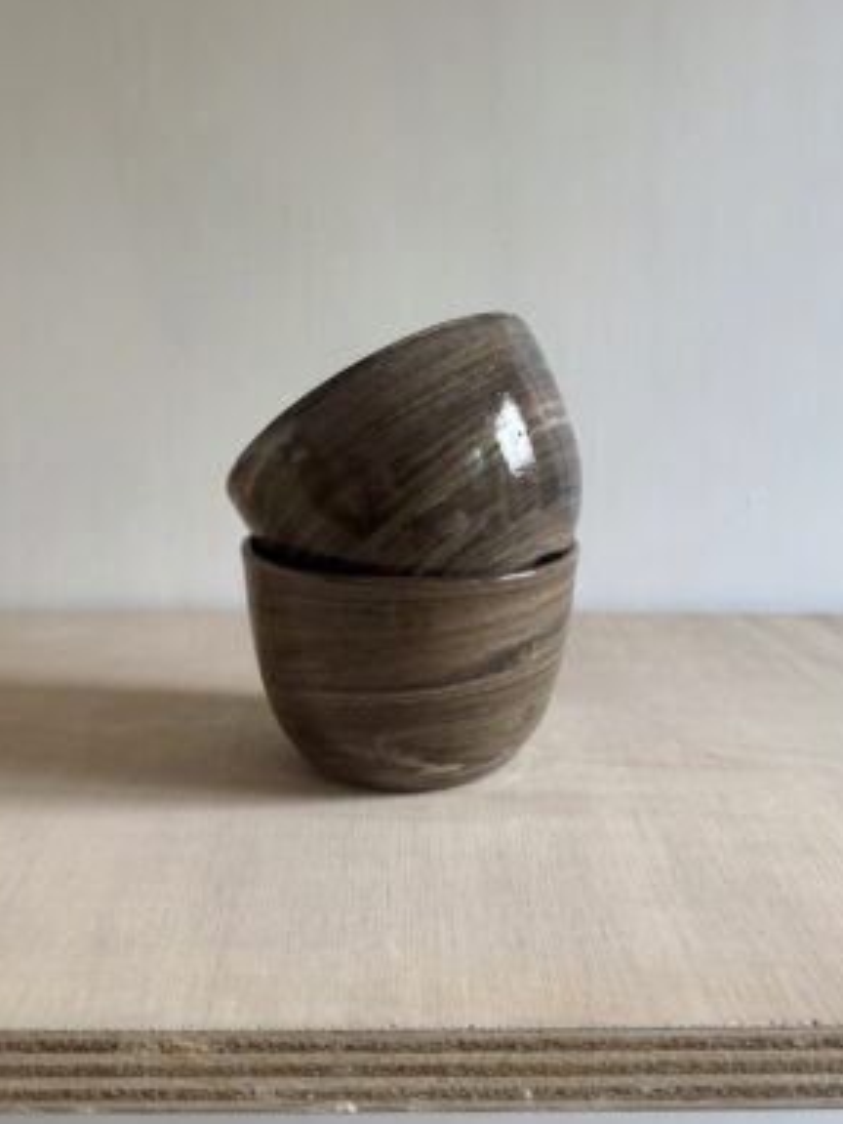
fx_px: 812
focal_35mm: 25
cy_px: 556
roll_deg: -0.2
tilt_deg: -5.6
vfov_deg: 69.4
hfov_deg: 54.9
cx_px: 413
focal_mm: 6.76
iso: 200
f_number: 1.78
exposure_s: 1/82
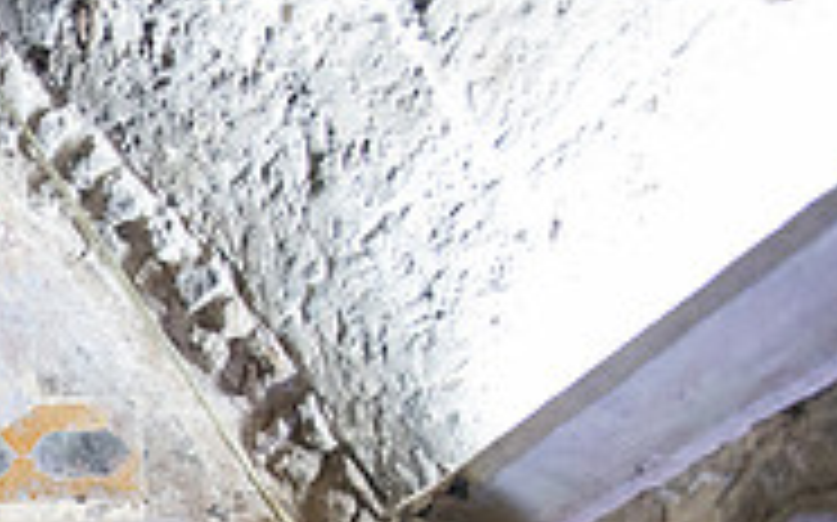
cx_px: -418
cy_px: 731
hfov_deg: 20.1
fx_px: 2029
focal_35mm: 89
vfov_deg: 13.9
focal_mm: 28
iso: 3200
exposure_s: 1/50
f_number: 2.8
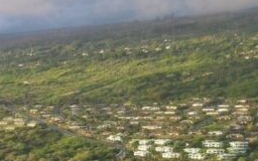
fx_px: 660
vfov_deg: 12.7
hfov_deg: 18.2
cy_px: 286
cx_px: -188
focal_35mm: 94
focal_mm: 6.72
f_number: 1.7
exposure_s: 1/240
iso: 200
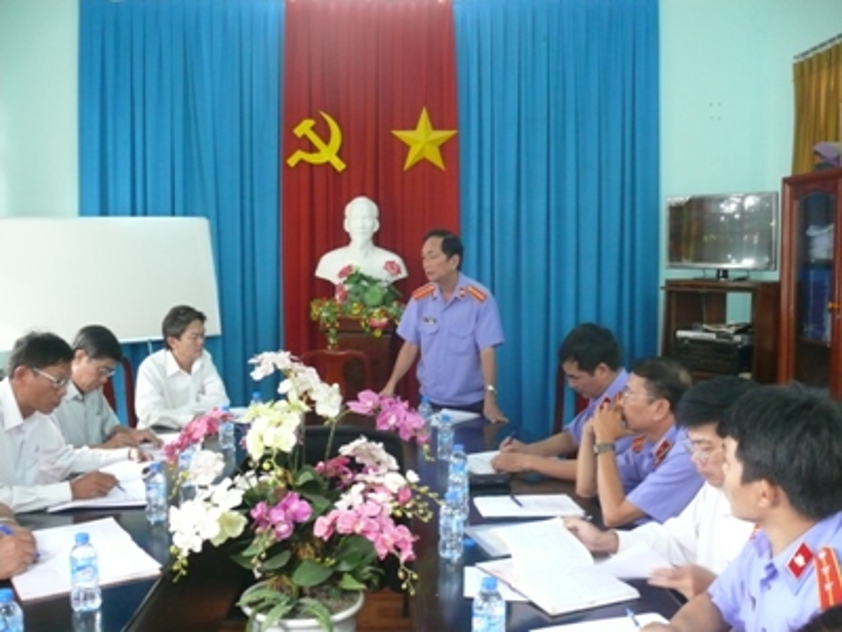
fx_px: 851
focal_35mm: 35
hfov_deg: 52.6
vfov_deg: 40.7
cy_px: 316
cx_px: 421
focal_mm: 7.4
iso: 400
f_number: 2.8
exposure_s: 1/15
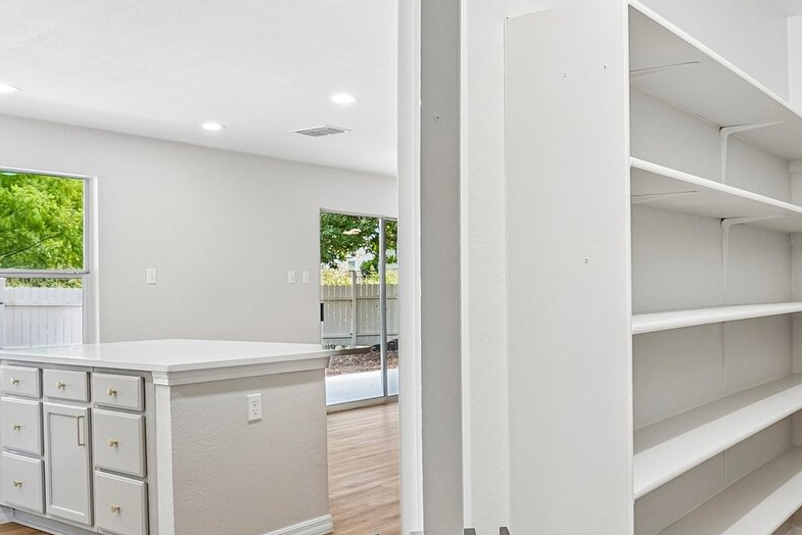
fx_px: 735
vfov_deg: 40.0
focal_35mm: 33
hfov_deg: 54.2
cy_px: 293
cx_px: 613
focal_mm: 16
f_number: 8
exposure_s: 1/8
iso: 400
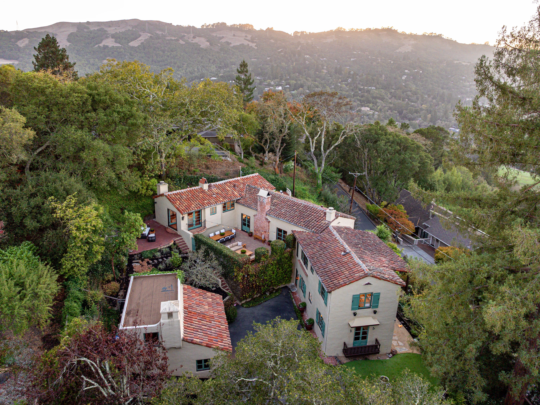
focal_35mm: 24
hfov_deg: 71.6
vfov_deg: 56.8
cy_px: 202
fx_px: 374
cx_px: 270
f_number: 2.8
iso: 200
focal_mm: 12.29
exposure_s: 1/200
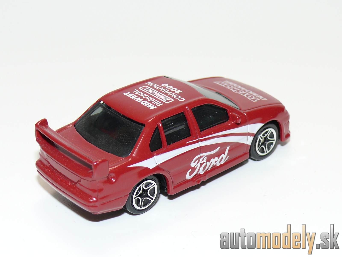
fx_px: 889
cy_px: 128
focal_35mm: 90
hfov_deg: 21.8
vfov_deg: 16.4
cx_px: 171
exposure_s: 1/30
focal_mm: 12.6
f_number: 4
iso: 100
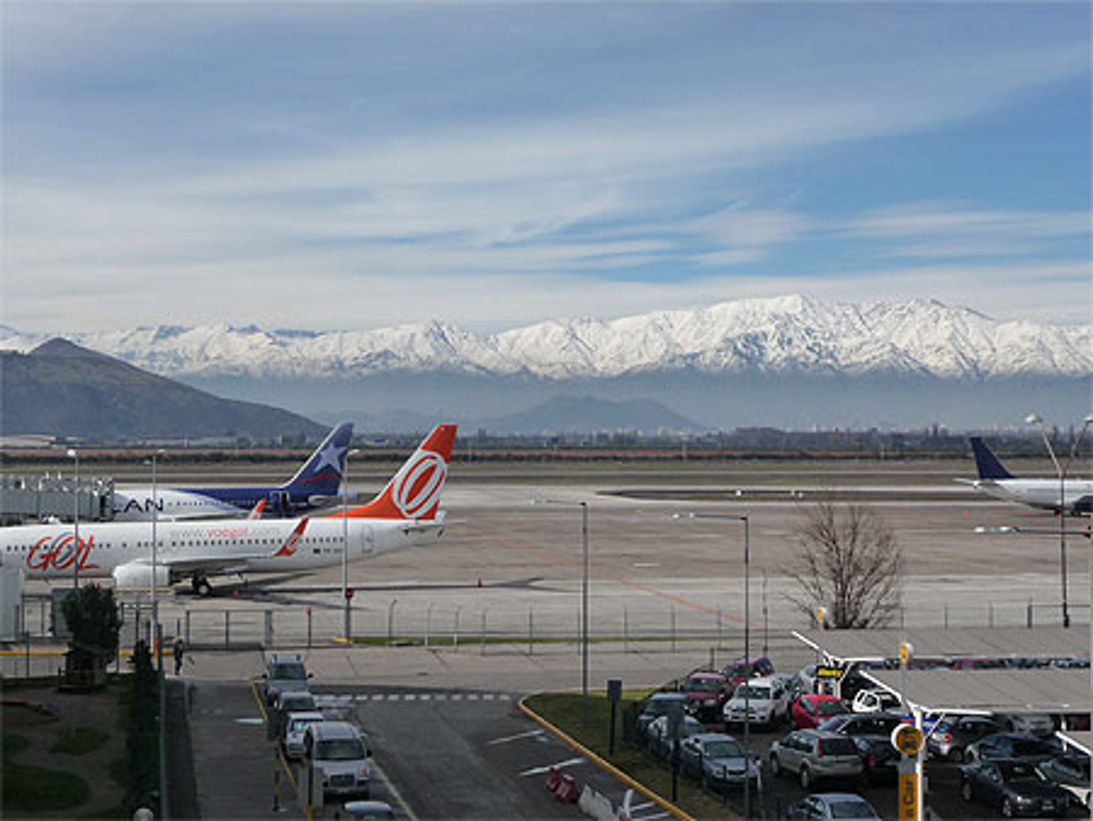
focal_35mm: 58
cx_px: 546
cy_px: 410
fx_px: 1832
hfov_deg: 33.2
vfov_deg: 25.3
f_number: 10
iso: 160
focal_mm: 9.8
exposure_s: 1/250
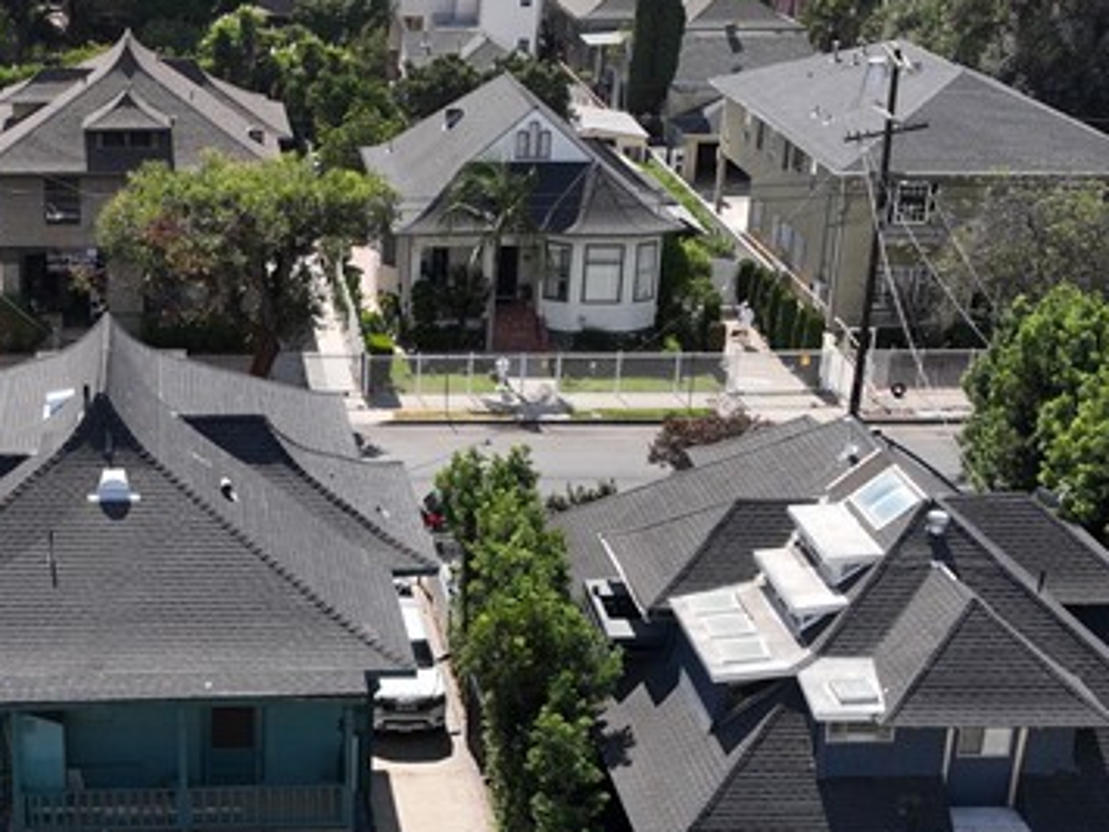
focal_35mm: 69
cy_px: 724
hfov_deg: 27.6
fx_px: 2211
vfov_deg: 20.9
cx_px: 212
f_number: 2.8
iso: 130
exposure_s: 1/60
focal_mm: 12.29
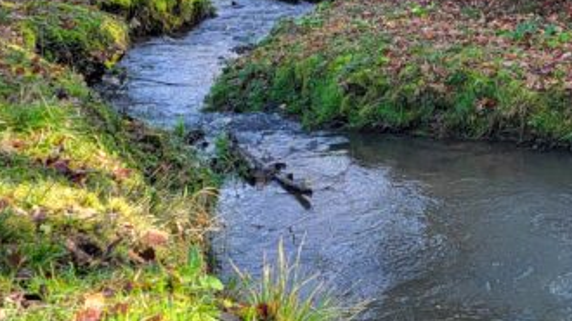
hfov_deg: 24.0
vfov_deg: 13.5
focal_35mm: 88
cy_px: -26
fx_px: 1334
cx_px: 406
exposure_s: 1/310
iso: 40
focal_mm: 5.4
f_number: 1.8
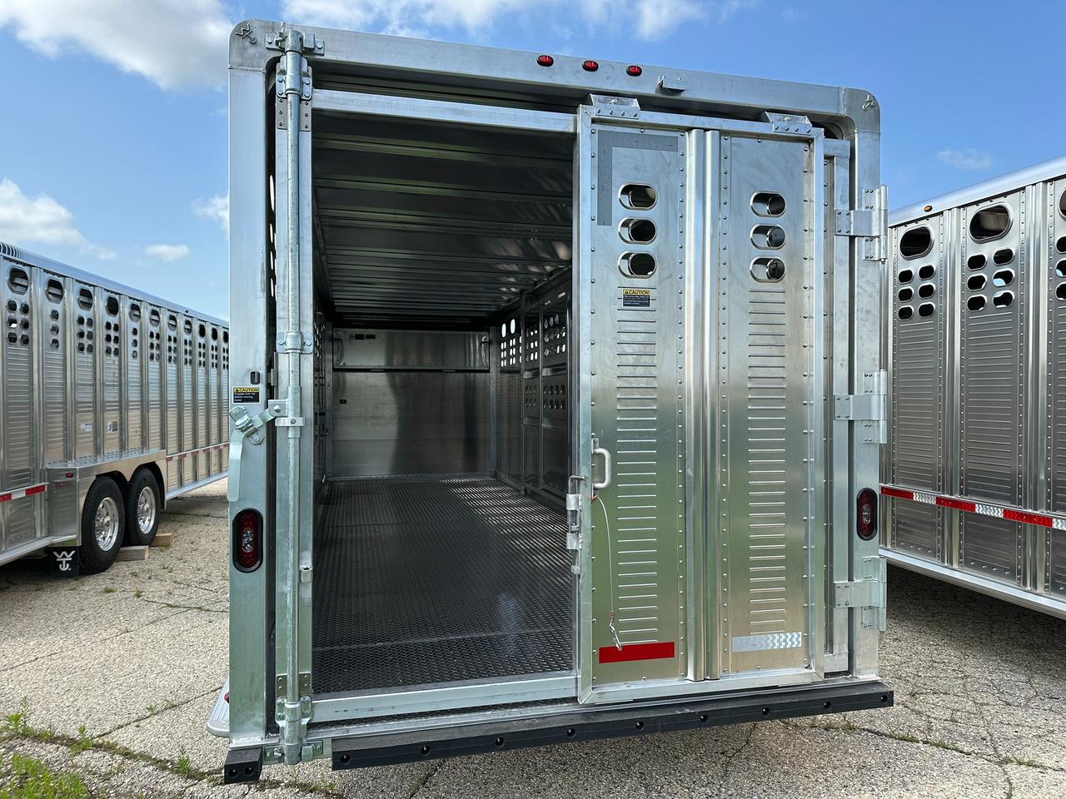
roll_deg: +0.7
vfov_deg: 56.8
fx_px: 739
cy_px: 400
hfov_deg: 71.6
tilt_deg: +0.3
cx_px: 533
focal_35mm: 24
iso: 80
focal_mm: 6.86
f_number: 1.78
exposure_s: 1/2591
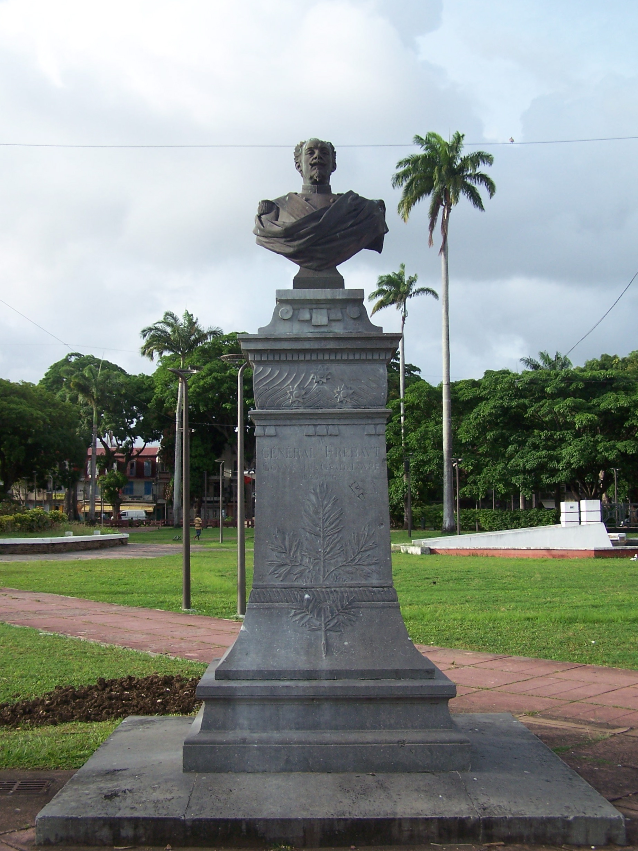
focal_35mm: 38
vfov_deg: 49.0
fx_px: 934
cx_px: 319
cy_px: 426
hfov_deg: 37.7
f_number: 2.8
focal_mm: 6.3
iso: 80
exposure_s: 1/500
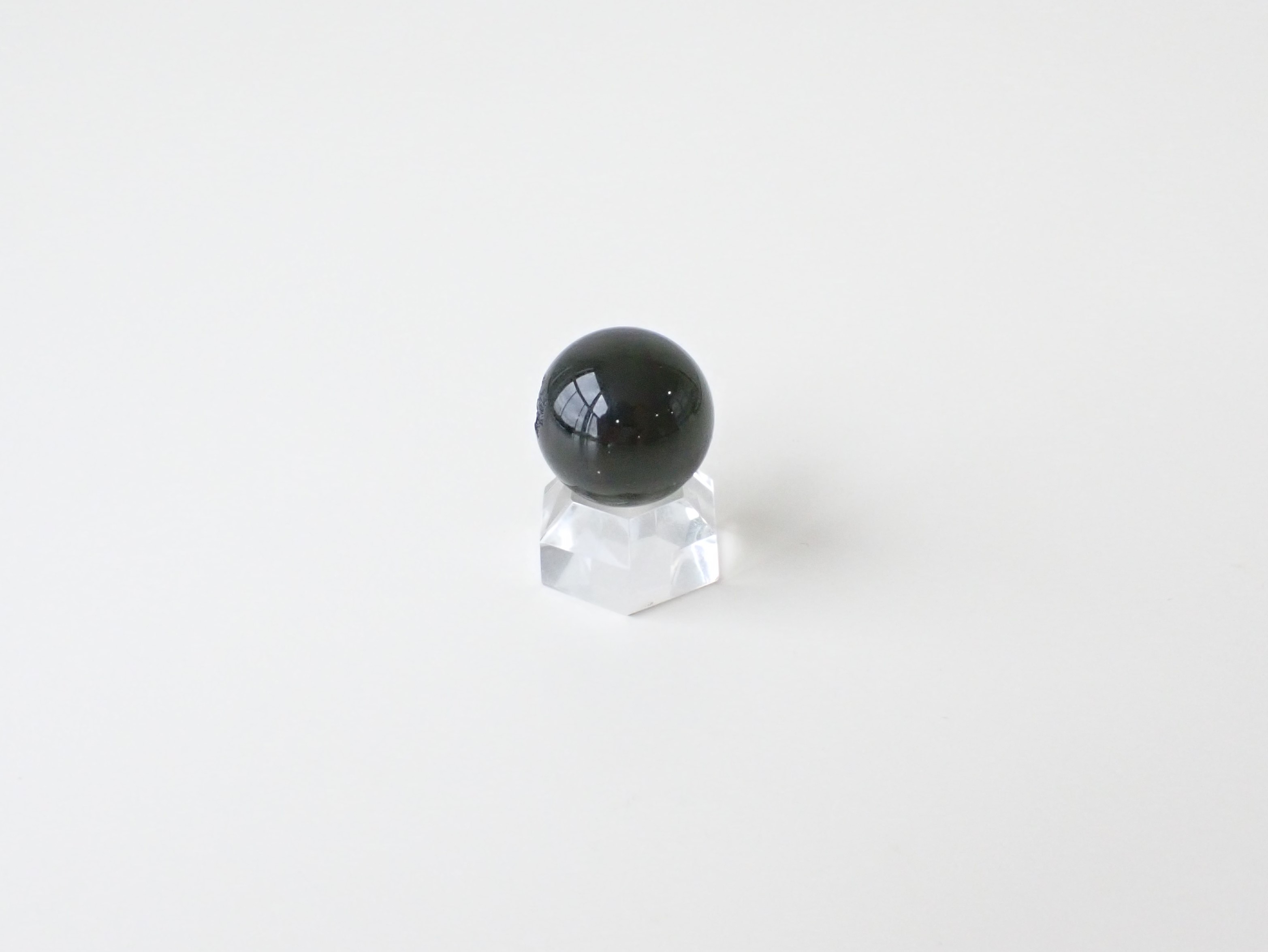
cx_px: 634
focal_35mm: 30
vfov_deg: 46.8
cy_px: 476
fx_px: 1099
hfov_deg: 60.0
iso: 640
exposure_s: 1/125
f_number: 3.2
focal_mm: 5.4
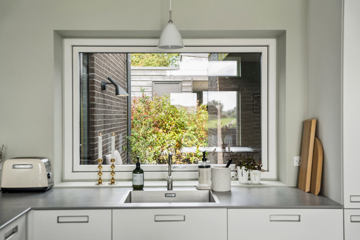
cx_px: 180
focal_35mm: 43
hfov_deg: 45.4
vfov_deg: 31.2
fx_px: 430
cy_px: 120
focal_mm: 43
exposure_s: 1/160
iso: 200
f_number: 3.5
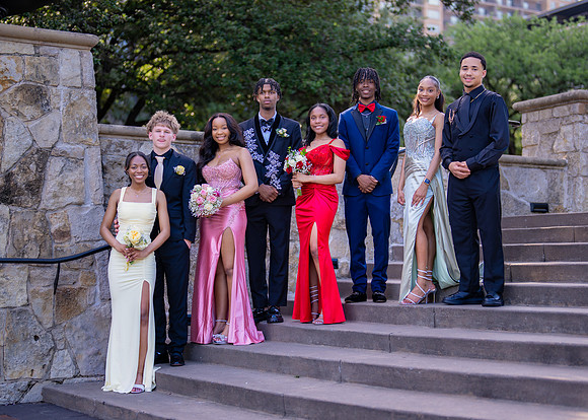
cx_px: 298
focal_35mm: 58
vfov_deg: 24.2
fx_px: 977
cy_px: 227
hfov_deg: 33.5
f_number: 1.2
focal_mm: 50
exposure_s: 1/1600
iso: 200
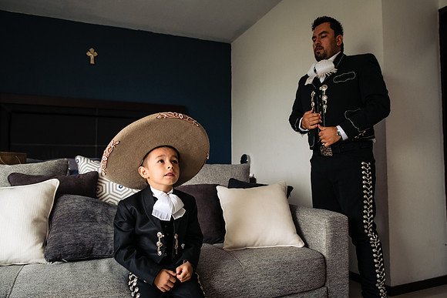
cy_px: 149
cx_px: 224
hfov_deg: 69.4
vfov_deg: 49.6
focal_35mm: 26
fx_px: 323
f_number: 5
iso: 1600
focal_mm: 26
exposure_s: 1/250
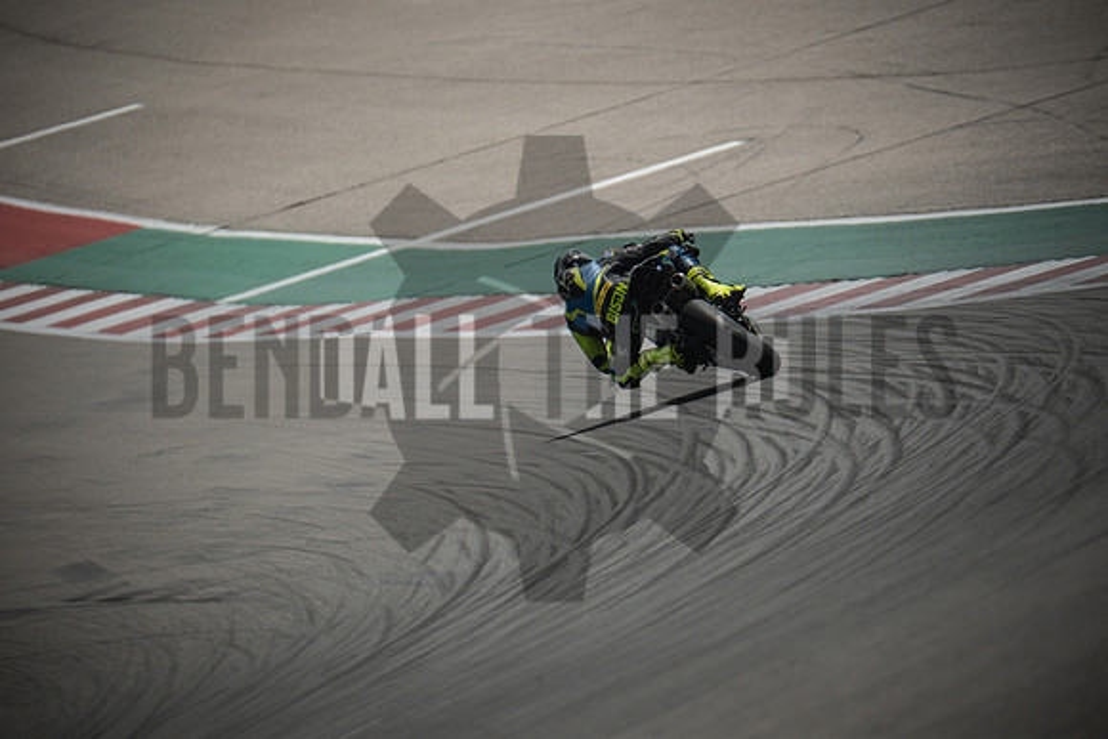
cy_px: 370
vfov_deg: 2.3
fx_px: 18470
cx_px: 554
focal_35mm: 600
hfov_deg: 3.4
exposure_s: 1/3200
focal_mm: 400
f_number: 5.6
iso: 640
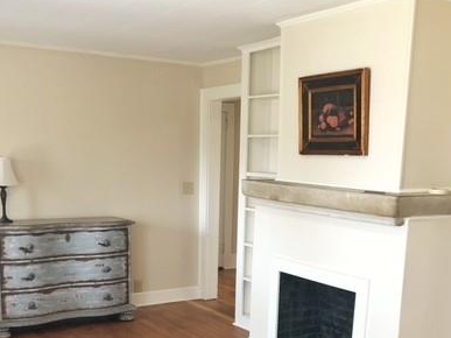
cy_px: 255
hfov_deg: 39.7
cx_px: 225
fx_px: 625
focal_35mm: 48
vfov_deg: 29.7
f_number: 1.8
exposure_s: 1/17
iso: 40
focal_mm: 3.99
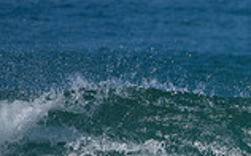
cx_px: 307
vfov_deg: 0.7
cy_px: 171
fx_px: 12806
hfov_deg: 1.1
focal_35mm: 1876
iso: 125
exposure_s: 1/2000
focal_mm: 500
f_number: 5.6
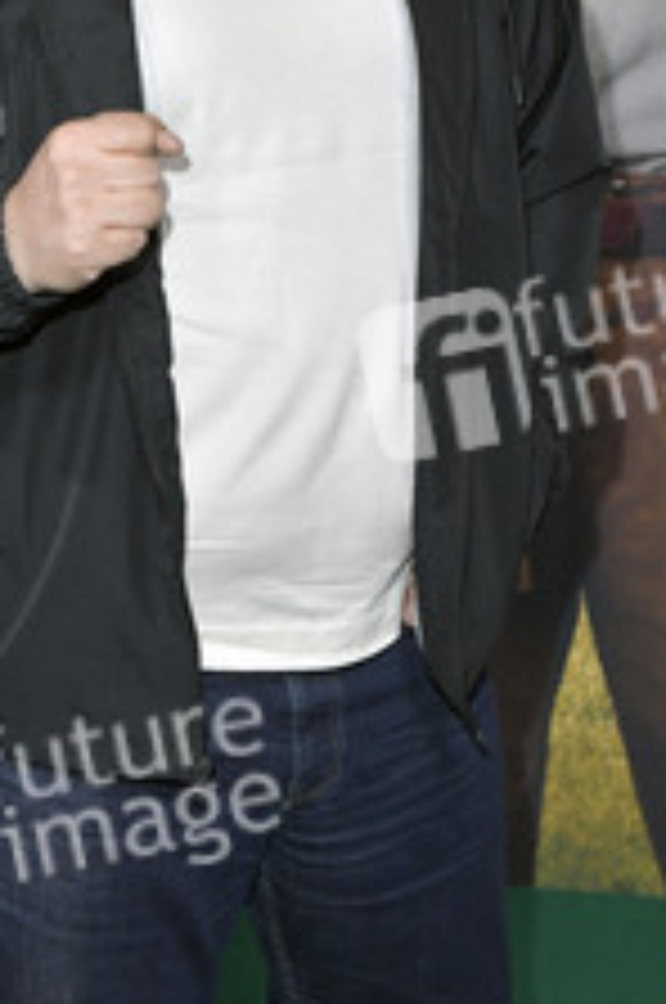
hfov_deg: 15.8
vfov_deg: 23.2
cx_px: 180
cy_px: 131
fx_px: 2394
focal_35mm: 86
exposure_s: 1/200
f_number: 6.3
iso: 1600
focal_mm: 48
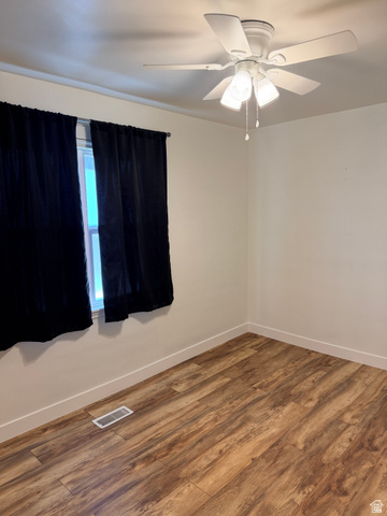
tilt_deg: -7.9
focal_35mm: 24
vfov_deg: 71.6
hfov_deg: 56.8
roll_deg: +1.9
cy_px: 258
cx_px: 194
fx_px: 358
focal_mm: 6.76
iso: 160
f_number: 1.78
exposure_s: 1/60
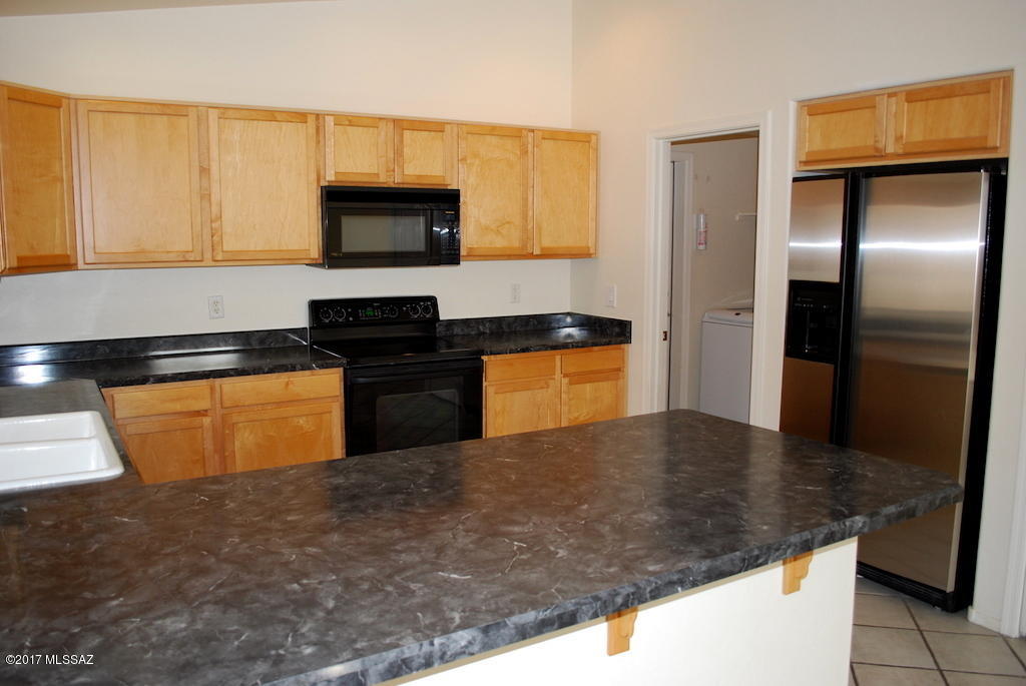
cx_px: 513
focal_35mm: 27
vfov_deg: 48.0
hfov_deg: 67.3
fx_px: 770
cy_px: 343
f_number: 3.5
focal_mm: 18
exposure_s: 1/60
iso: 200
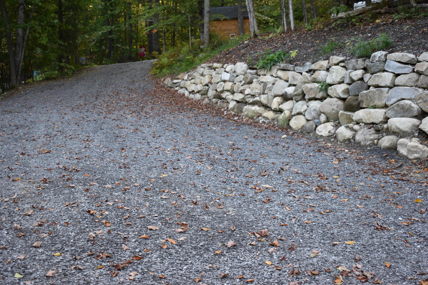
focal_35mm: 46
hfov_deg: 42.3
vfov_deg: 28.9
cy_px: 142
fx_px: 553
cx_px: 214
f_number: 4.5
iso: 400
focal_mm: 31
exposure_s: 1/80
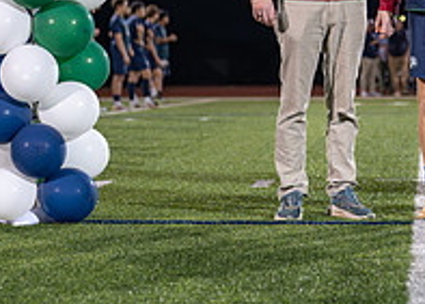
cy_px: -18
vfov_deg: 8.7
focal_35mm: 165
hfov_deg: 12.0
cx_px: 444
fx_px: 1993
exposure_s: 1/640
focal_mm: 50
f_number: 2
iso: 1250
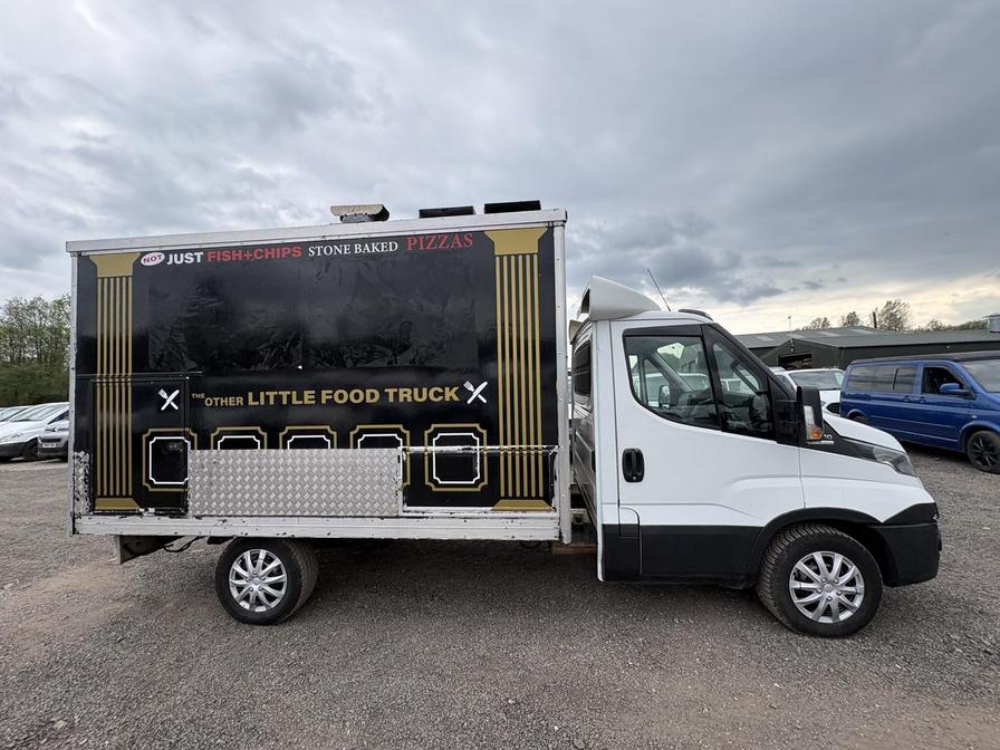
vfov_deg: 85.7
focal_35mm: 14
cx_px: 500
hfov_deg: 102.1
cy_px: 375
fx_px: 404
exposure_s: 1/713
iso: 40
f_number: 2.2
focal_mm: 2.22
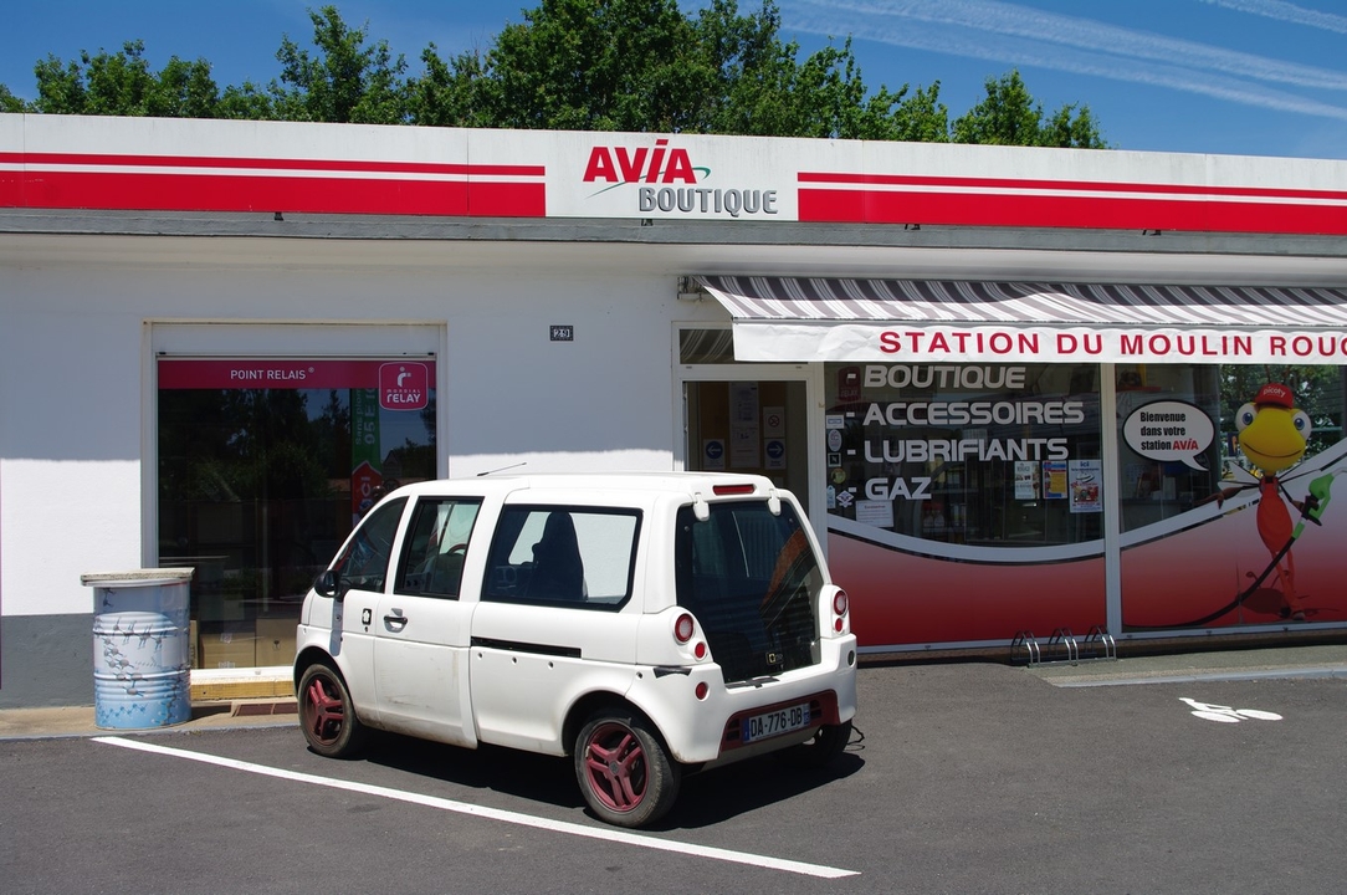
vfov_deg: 38.1
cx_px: 674
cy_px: 448
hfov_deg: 54.9
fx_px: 1297
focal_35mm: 35
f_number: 8
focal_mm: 23.13
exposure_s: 1/250
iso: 100
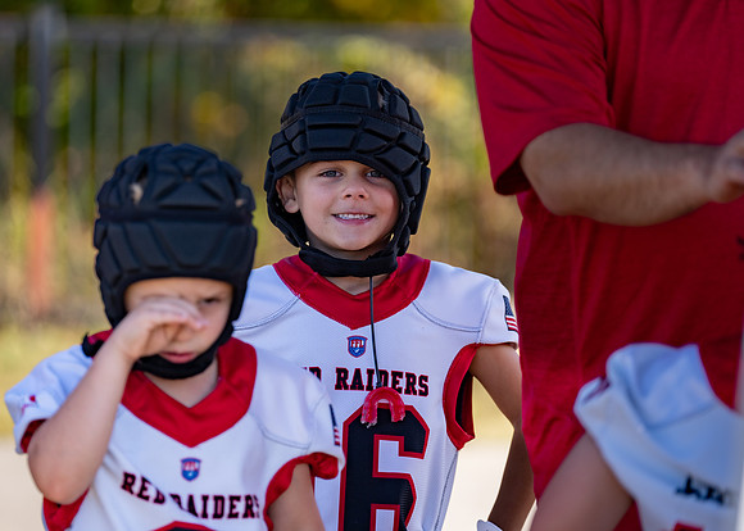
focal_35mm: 172
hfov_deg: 11.7
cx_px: 382
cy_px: 260
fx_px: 3626
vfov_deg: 8.4
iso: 100
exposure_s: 1/1250
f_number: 2.8
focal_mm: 155
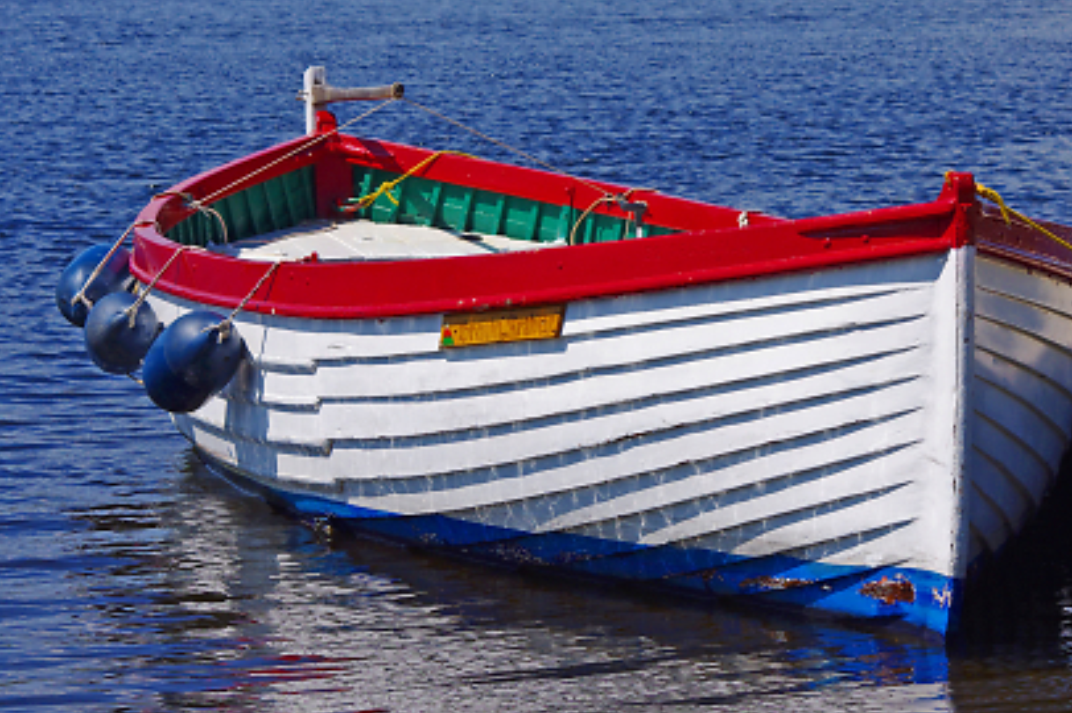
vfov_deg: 8.8
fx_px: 4612
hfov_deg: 13.3
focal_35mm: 155
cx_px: 605
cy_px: 312
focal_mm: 70
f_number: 11
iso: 200
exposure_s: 1/400
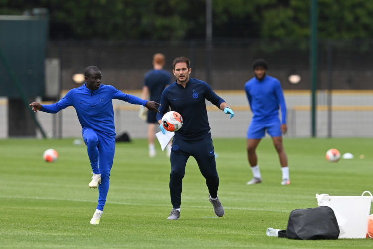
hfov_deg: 3.7
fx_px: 5802
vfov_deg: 2.5
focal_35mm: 560
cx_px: 186
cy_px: 124
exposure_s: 1/2000
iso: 800
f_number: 5
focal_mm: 560
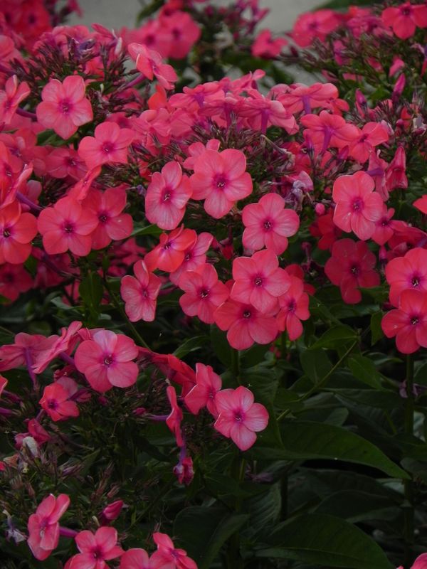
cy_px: 284
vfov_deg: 6.8
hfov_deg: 5.1
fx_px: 4786
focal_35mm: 291
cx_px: 214
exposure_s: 1/30
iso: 160
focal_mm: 51.8
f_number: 5
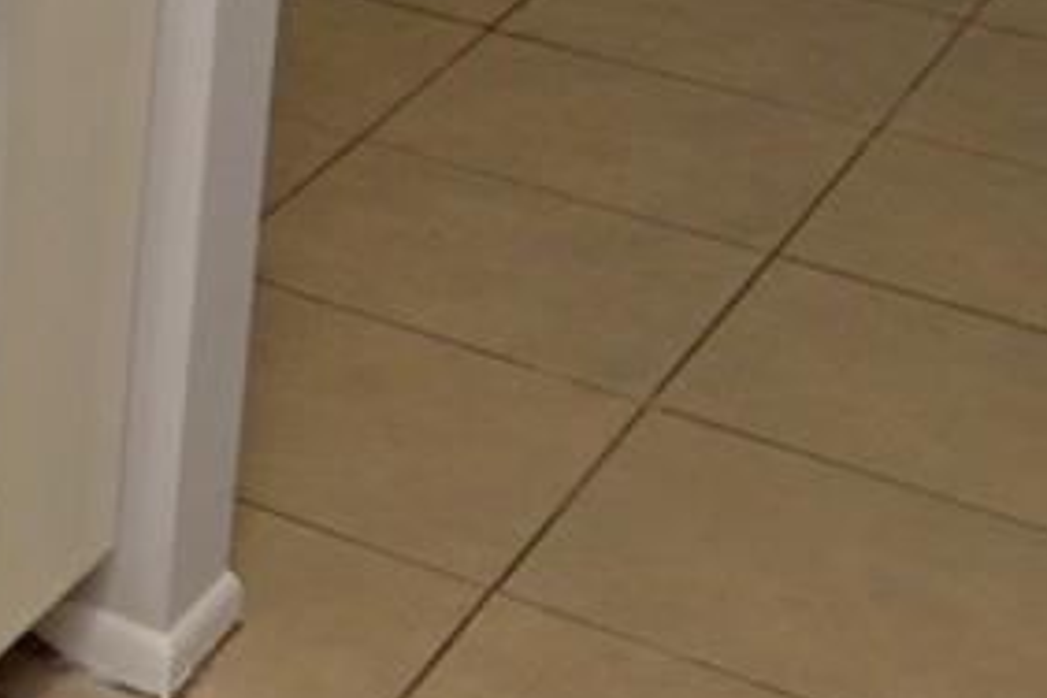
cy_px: -544
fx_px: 2966
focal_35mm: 102
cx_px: -913
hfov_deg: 16.3
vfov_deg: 12.3
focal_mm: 12
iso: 400
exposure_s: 1/80
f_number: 4.5
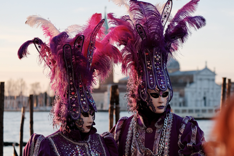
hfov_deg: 22.4
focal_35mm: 91
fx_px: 591
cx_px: 117
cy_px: 78
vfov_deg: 15.0
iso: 800
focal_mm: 60.7
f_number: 3.6
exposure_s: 1/800
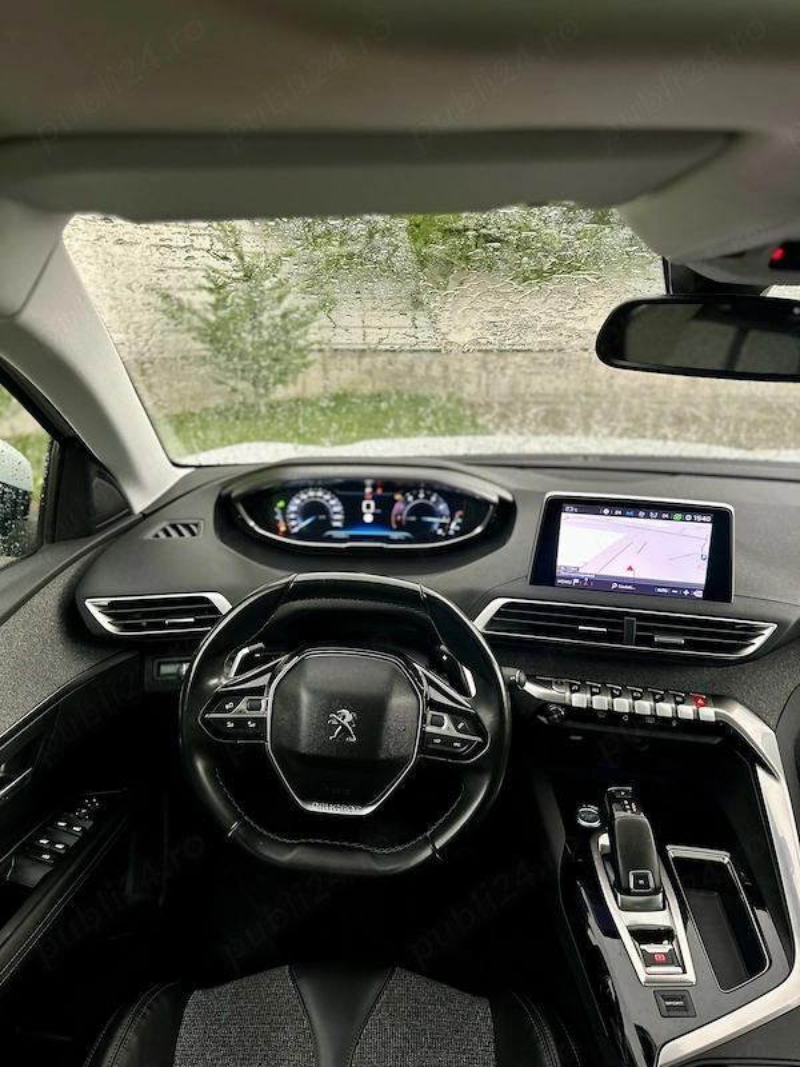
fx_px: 740
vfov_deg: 71.6
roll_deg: -2.2
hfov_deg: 56.8
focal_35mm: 24
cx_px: 400
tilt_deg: -16.7
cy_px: 534
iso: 250
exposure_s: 1/108
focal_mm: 6.86
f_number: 1.78
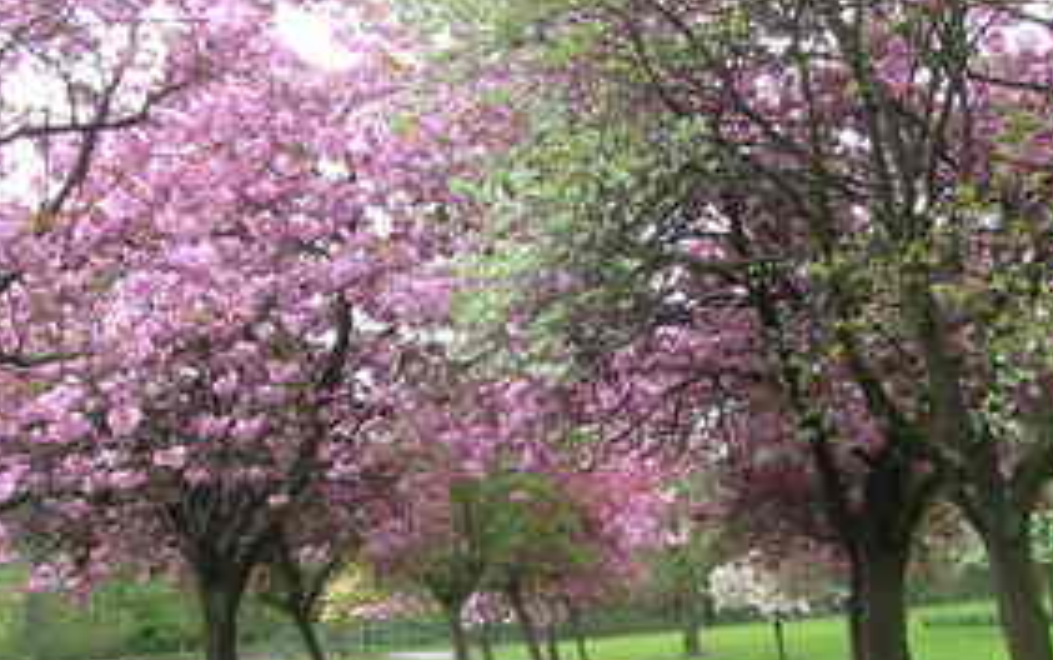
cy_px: 521
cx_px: 555
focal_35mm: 63
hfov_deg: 32.4
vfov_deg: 20.4
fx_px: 1809
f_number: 2.8
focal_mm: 5.8
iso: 100
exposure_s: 1/72
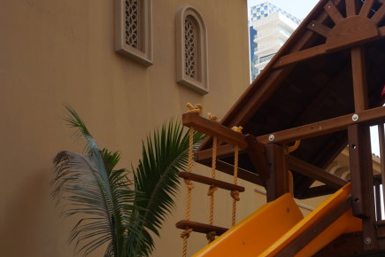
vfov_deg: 18.1
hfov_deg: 26.7
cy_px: 234
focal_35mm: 74
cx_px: 310
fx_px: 793
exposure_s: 1/200
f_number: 5.6
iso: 100
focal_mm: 21
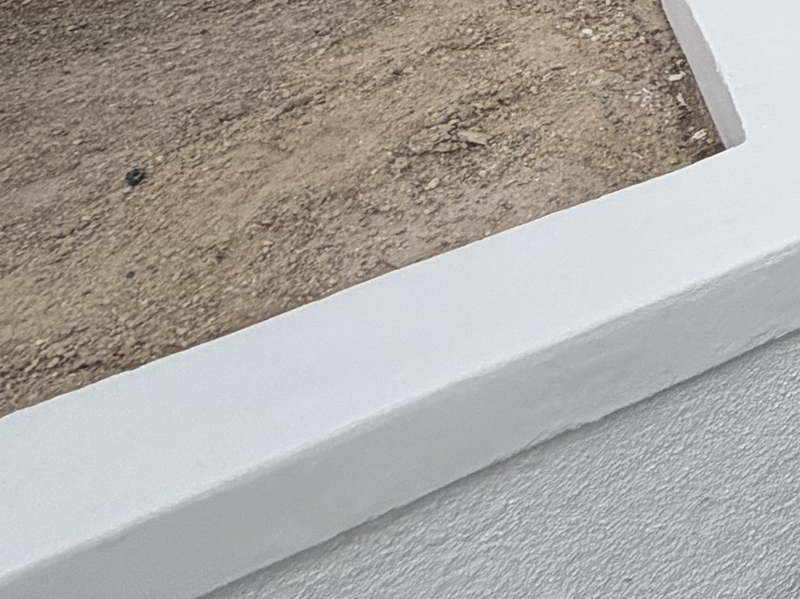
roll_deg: -1.5
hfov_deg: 18.7
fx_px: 1479
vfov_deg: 17.2
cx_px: 1608
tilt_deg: -8.8
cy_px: -575
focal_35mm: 64
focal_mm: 2.22
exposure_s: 1/502
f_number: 2.2
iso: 50
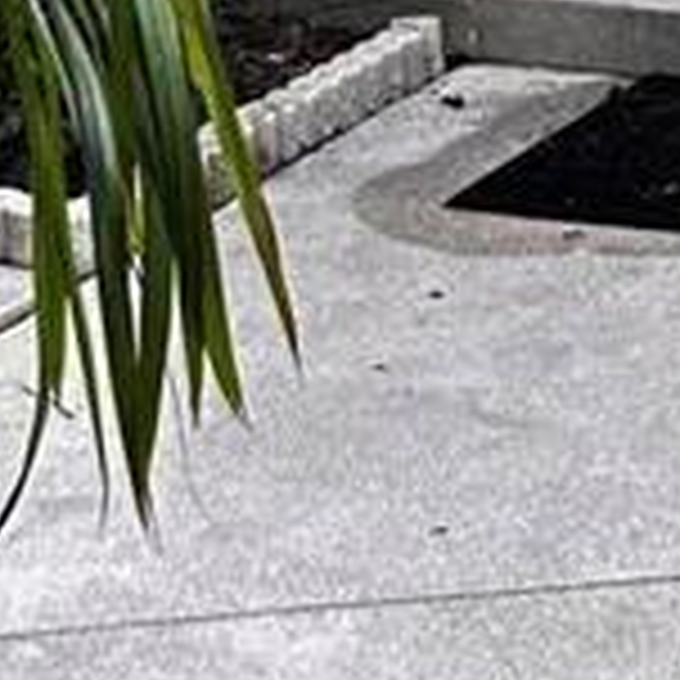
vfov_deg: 9.0
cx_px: 644
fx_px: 4067
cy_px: -666
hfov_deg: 9.5
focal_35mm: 183
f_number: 1.5
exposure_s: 1/131
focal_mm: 5.7
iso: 64
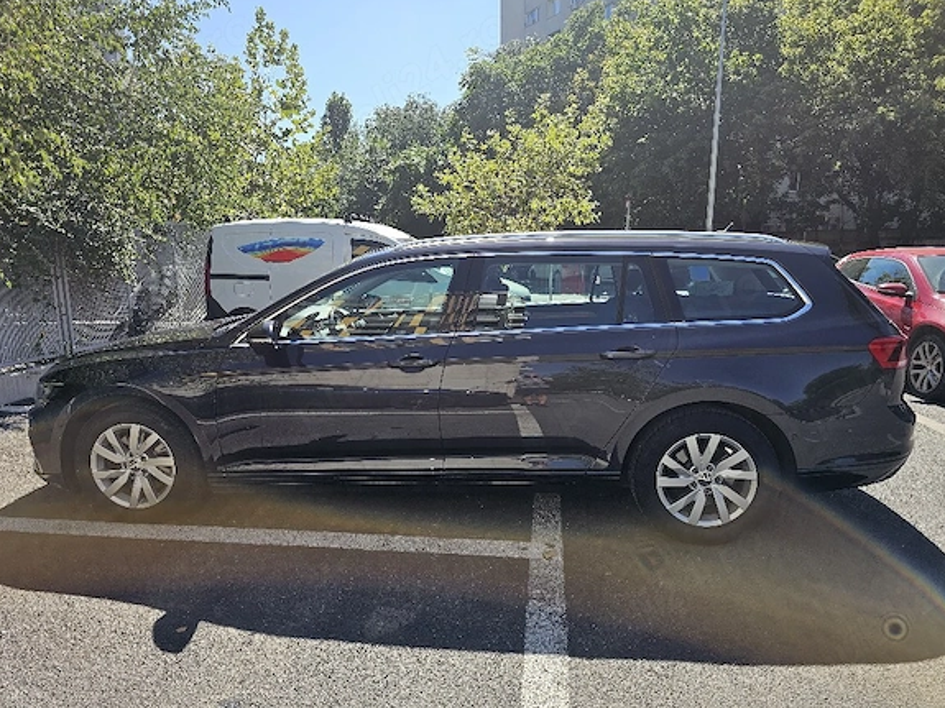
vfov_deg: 56.8
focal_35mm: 24
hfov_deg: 71.6
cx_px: 467
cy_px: 358
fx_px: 655
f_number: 1.7
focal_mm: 6.3
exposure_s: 1/476
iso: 10
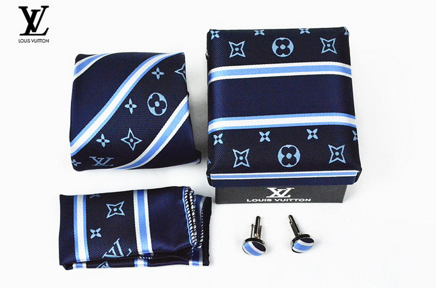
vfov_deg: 16.2
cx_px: 218
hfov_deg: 24.3
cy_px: 144
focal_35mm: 84
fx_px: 1015
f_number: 13
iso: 6400
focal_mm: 56
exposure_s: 1/640
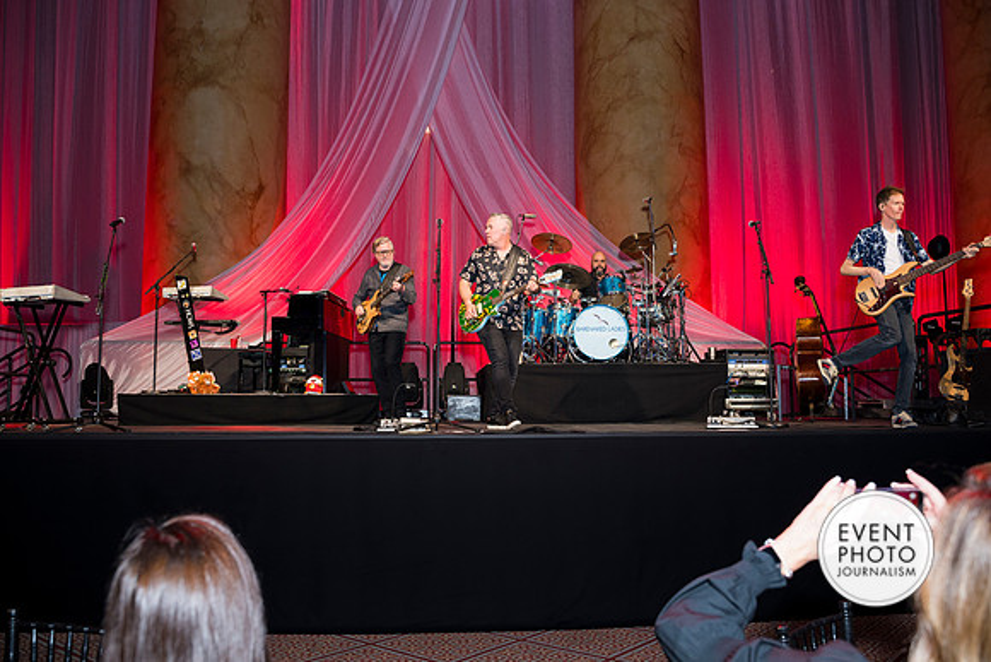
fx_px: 802
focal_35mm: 29
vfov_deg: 44.8
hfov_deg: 63.4
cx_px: 493
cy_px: 329
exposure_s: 1/100
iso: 800
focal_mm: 28
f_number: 4
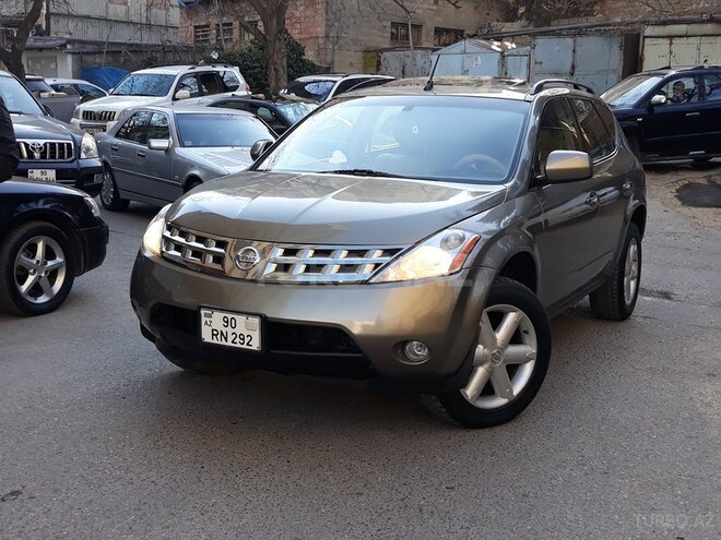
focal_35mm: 27
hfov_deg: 65.3
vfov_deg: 51.4
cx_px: 360
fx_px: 562
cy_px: 270
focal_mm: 3.71
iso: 40
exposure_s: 1/237
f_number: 1.7
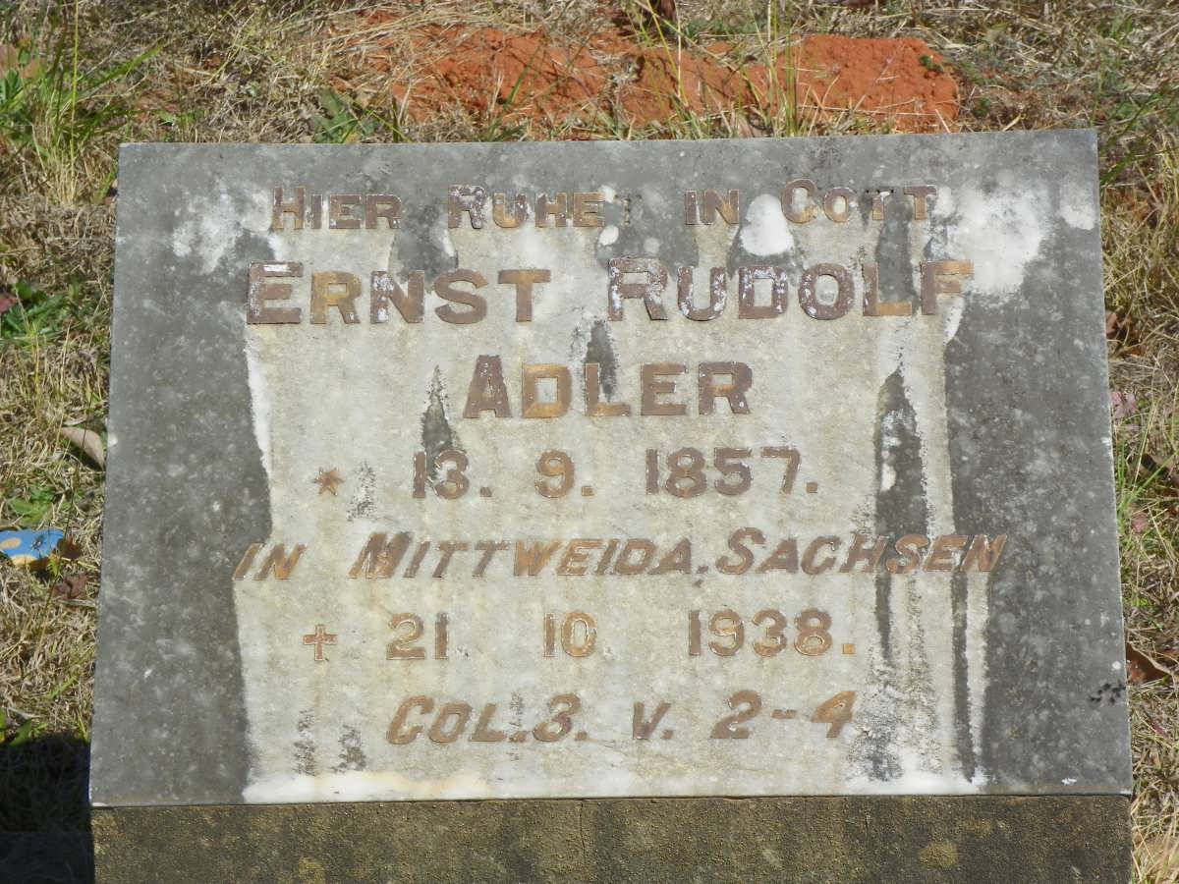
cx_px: 590
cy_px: 442
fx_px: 4189
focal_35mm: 123
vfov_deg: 12.0
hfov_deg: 16.0
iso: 64
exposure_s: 1/250
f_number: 5.6
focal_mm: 21.9
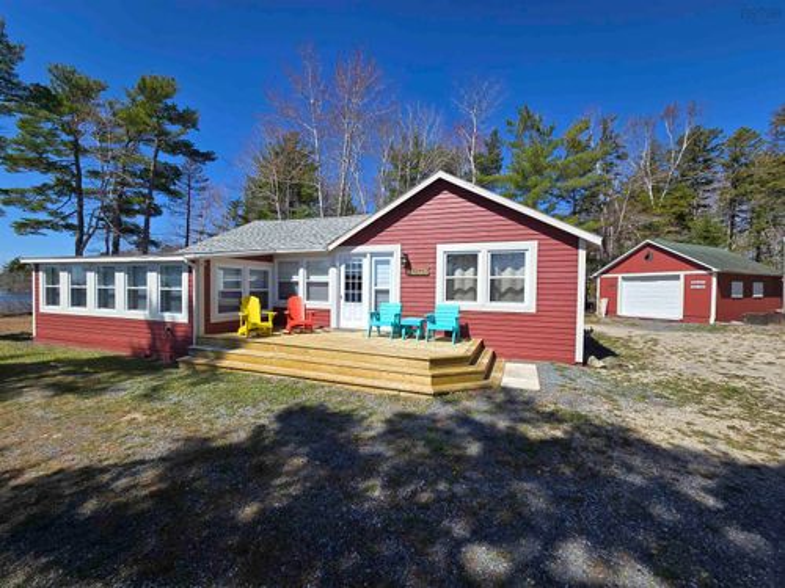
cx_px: 392
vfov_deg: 89.9
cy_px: 294
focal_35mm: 13
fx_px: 295
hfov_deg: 106.2
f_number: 2.2
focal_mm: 2.2
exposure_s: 1/2010
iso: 50
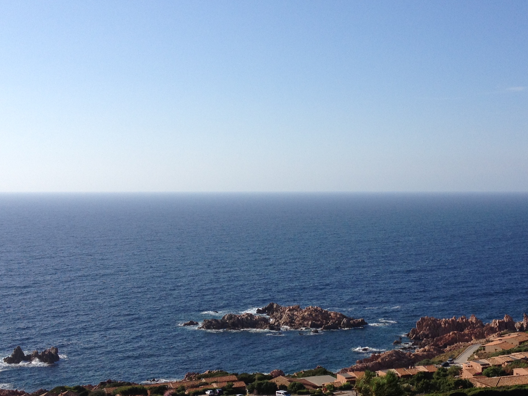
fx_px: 930
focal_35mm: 61
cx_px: 346
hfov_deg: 31.5
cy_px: 209
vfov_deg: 24.0
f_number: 2.4
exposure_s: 1/2304
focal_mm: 4.28
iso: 50
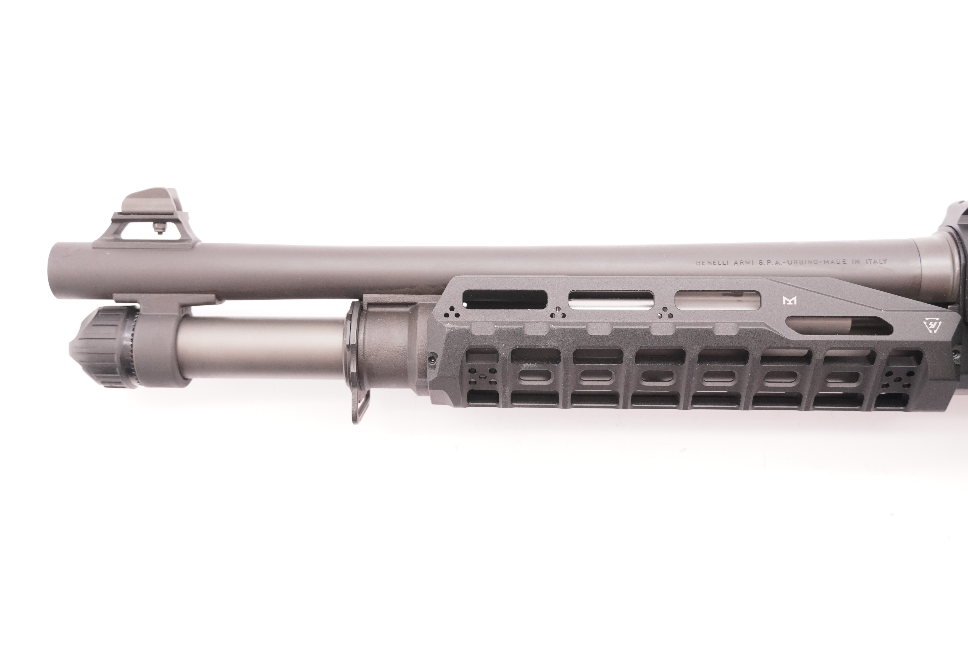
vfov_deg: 33.1
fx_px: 1090
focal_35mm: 40
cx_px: 484
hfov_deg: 47.9
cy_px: 324
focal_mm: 27
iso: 1250
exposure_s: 1/125
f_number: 5.6
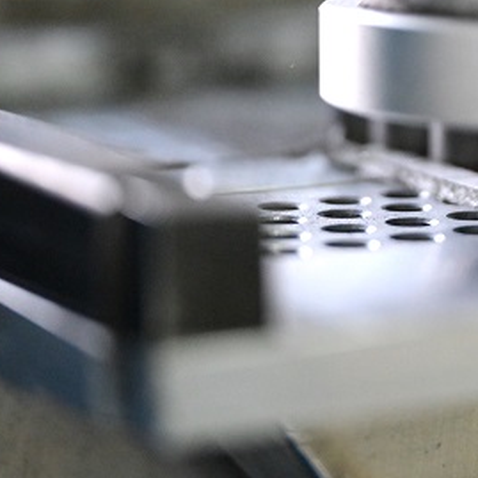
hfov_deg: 12.1
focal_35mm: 142
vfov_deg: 12.2
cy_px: 84
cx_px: 554
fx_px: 2218
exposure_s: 1/200
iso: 4000
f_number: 3.2
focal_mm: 60
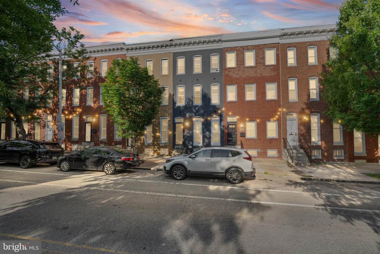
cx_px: 190
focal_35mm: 16
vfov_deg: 73.7
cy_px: 127
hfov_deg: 96.7
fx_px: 169
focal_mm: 16
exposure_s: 1/320
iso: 125
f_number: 10
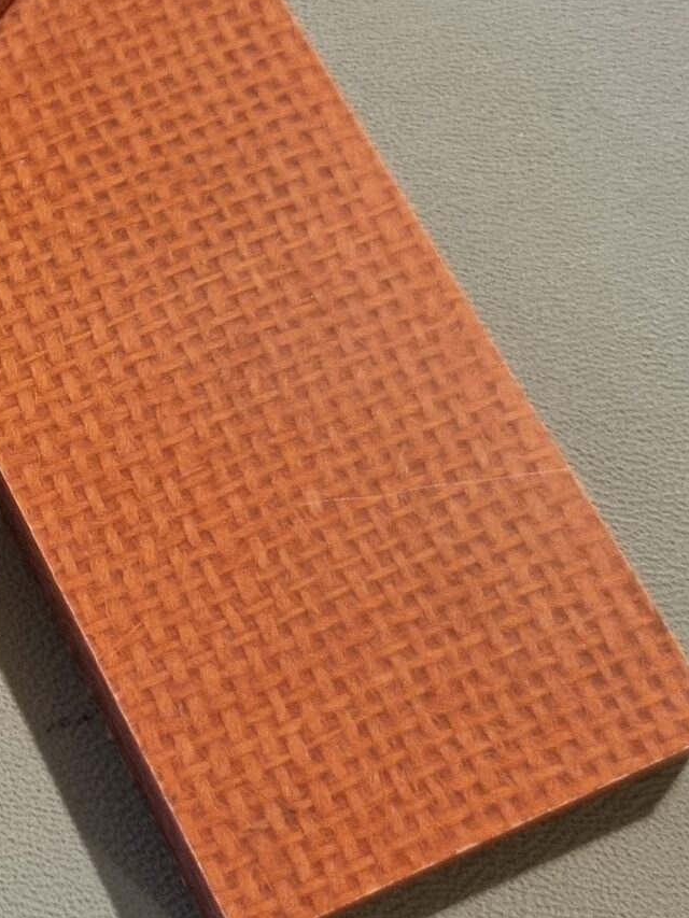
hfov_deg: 17.9
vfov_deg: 25.0
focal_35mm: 78
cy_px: 454
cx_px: -154
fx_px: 2070
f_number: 1.8
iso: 640
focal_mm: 5.4
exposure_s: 1/50
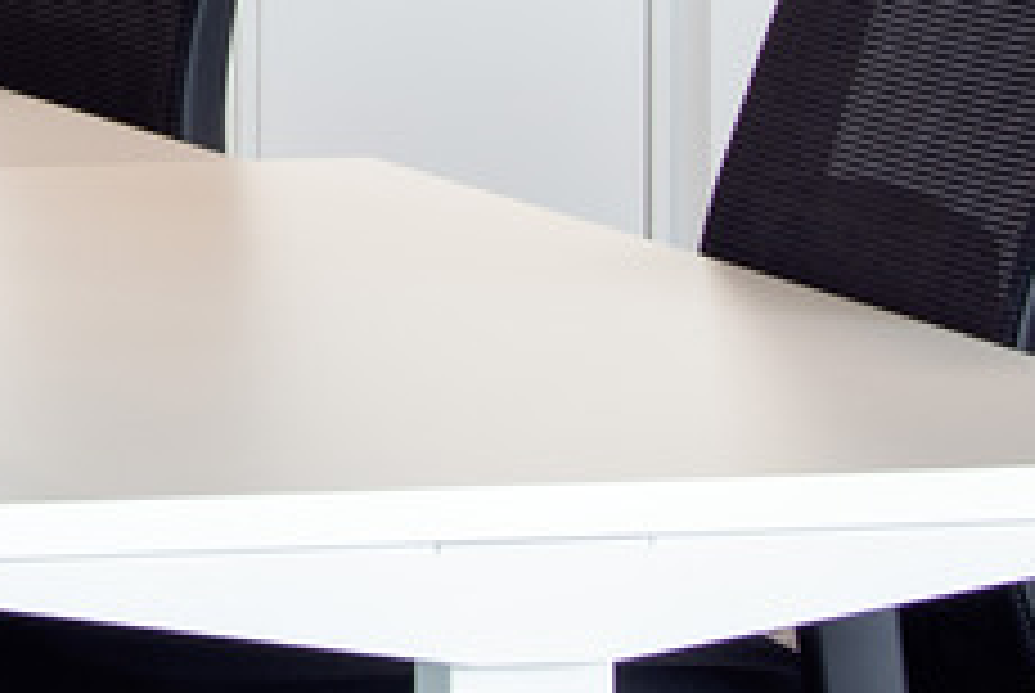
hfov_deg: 4.5
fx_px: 13127
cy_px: -900
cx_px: -972
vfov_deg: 3.0
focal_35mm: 456
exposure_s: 1/3.33
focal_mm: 70
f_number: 11
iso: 100
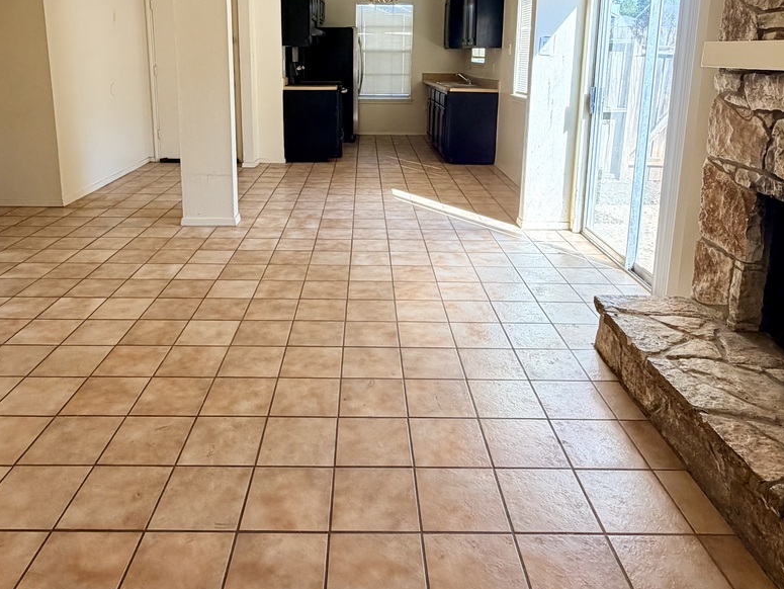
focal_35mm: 26
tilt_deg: -10.9
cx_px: 368
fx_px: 589
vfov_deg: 51.3
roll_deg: +0.5
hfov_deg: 67.2
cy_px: 163
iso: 64
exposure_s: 1/121
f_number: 2.2
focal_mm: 2.22
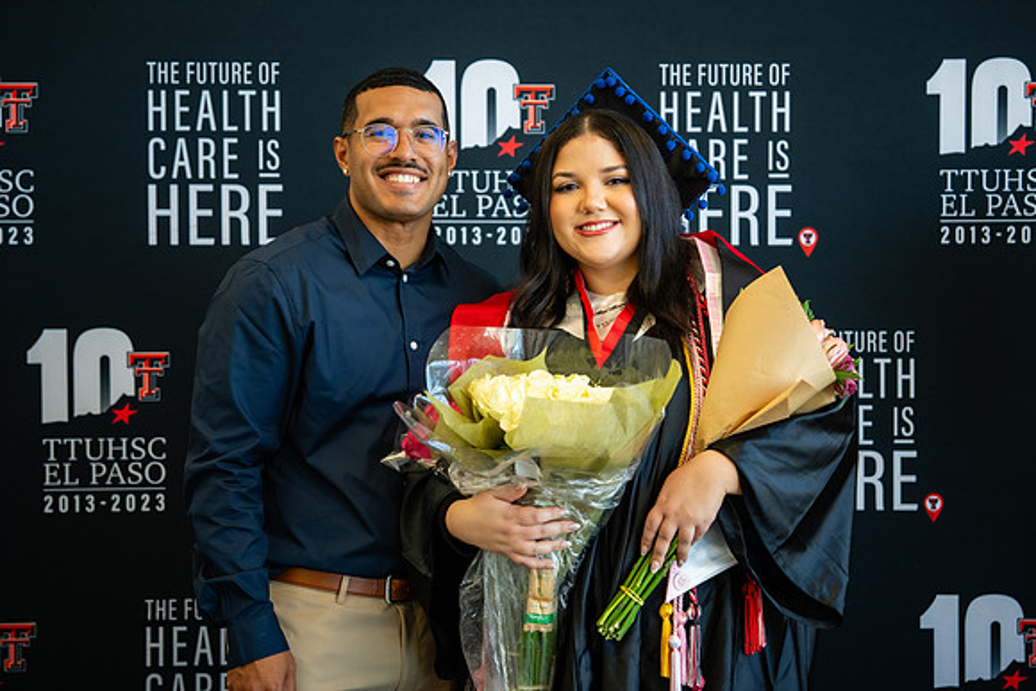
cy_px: 351
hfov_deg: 23.8
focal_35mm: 85
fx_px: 2453
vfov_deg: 16.0
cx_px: 564
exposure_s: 1/125
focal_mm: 70
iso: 640
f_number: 2.8
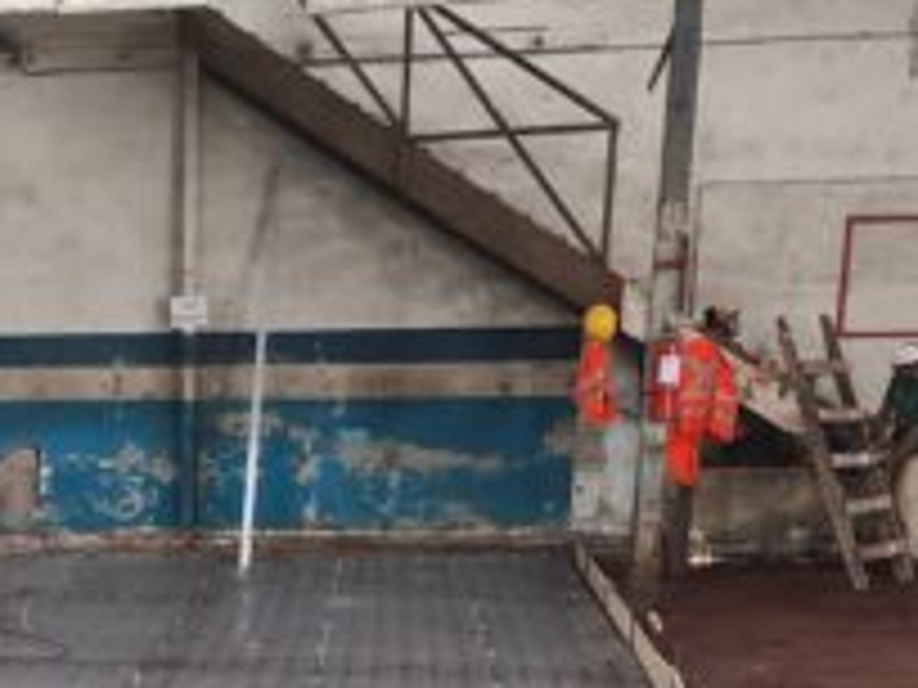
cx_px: 58
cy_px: 841
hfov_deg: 26.6
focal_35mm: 70
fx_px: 1856
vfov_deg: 19.7
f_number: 1.8
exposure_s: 1/25
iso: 1722
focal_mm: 4.27
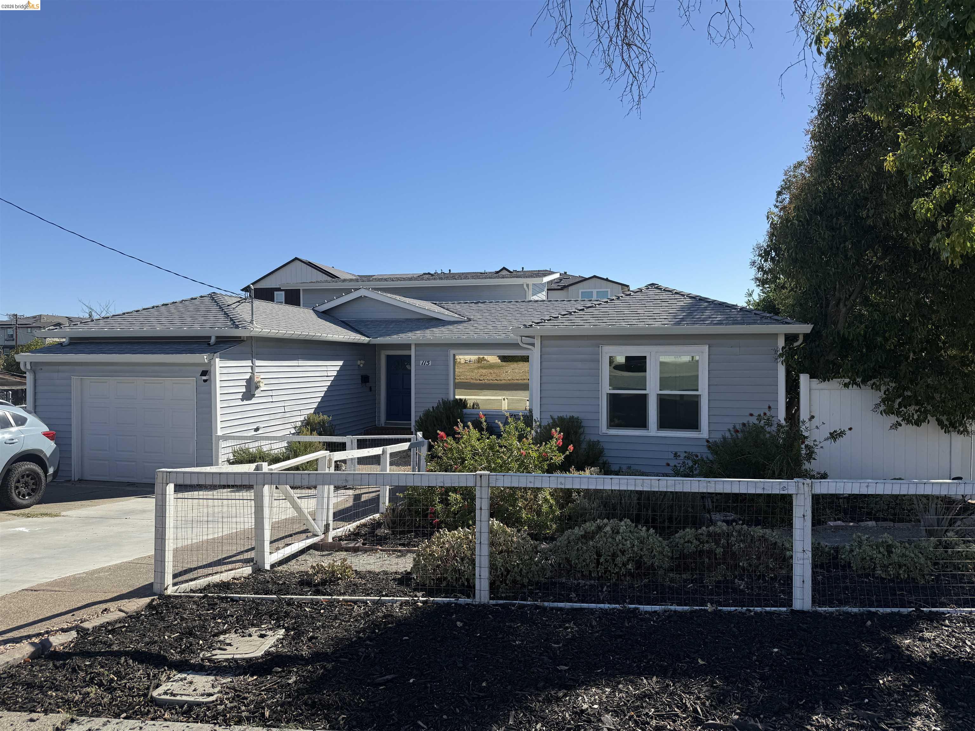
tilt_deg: -0.2
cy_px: 366
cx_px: 488
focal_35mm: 24
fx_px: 676
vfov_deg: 56.8
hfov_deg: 71.6
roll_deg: -0.1
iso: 80
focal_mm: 6.76
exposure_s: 1/4673
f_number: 1.78
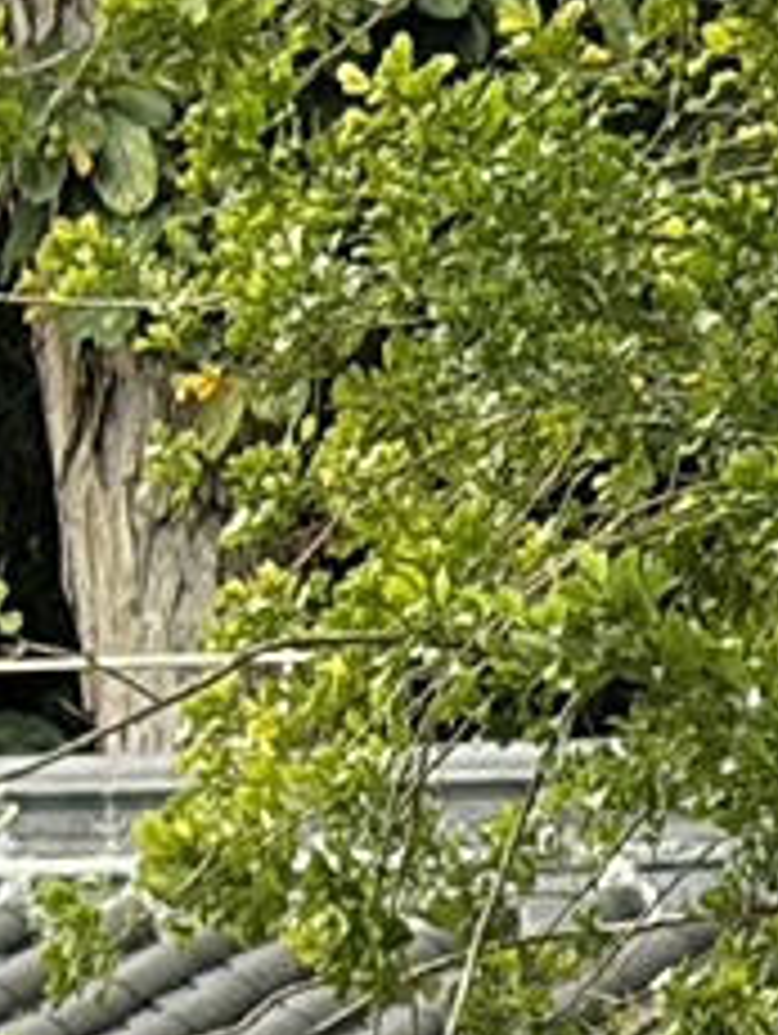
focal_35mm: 452
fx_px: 13520
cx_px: 3476
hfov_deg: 3.1
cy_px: 3141
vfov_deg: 4.2
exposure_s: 1/190
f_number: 1.6
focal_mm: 5.96
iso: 32
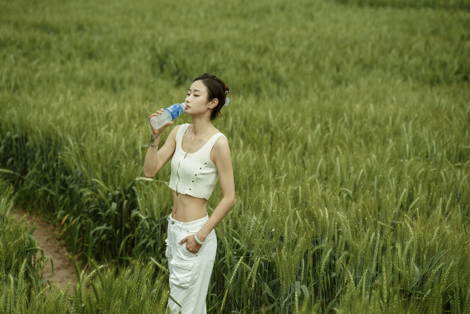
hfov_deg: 18.1
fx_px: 1475
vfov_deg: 12.1
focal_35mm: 113
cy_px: 157
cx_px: 235
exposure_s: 1/400
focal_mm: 113
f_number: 4
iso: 50
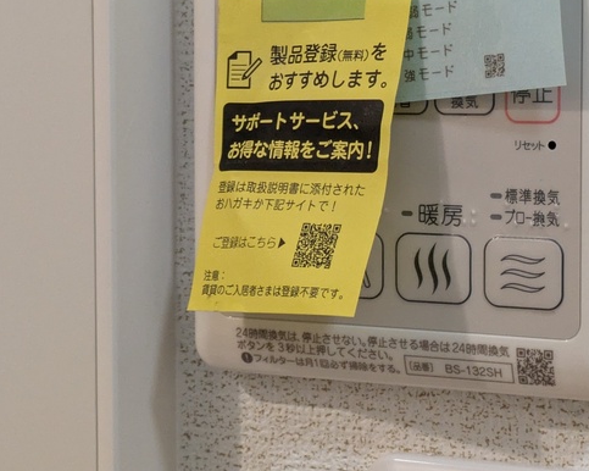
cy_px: 150
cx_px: 405
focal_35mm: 99
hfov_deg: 19.3
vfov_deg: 15.5
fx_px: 1725
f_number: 1.89
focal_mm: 5.43
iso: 559
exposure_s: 1/120
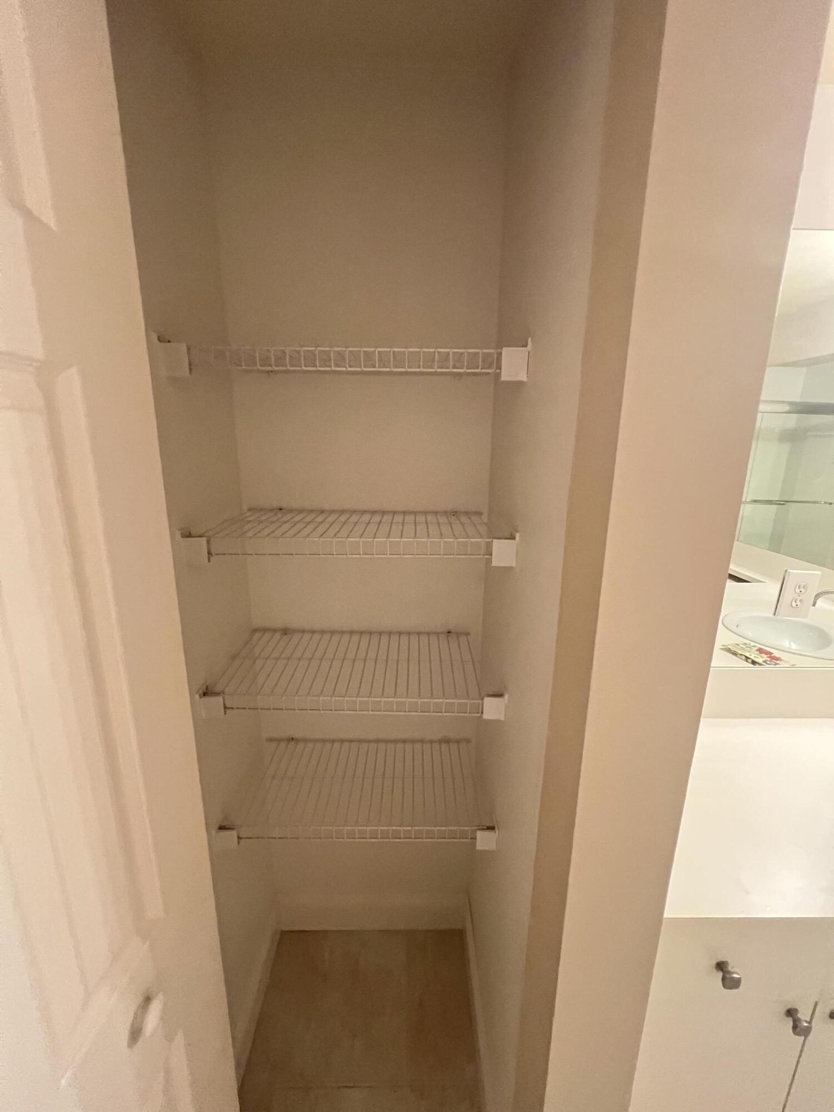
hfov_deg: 89.9
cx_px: 417
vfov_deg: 106.2
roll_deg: +0.4
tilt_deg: -11.2
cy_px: 556
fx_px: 418
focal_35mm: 13
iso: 1000
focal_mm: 1.57
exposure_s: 1/60
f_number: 1.8
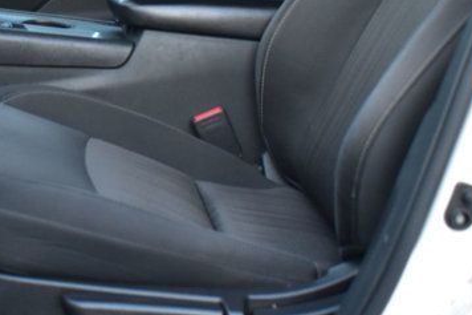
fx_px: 1245
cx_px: 41
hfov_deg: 21.0
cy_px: 25
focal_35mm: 95
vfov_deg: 14.2
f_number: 5
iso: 1600
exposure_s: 1/15
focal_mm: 22
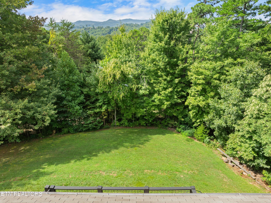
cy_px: 102
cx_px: 136
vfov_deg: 56.8
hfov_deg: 71.6
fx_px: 188
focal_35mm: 24
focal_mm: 12.29
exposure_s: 1/50
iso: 120
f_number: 2.8
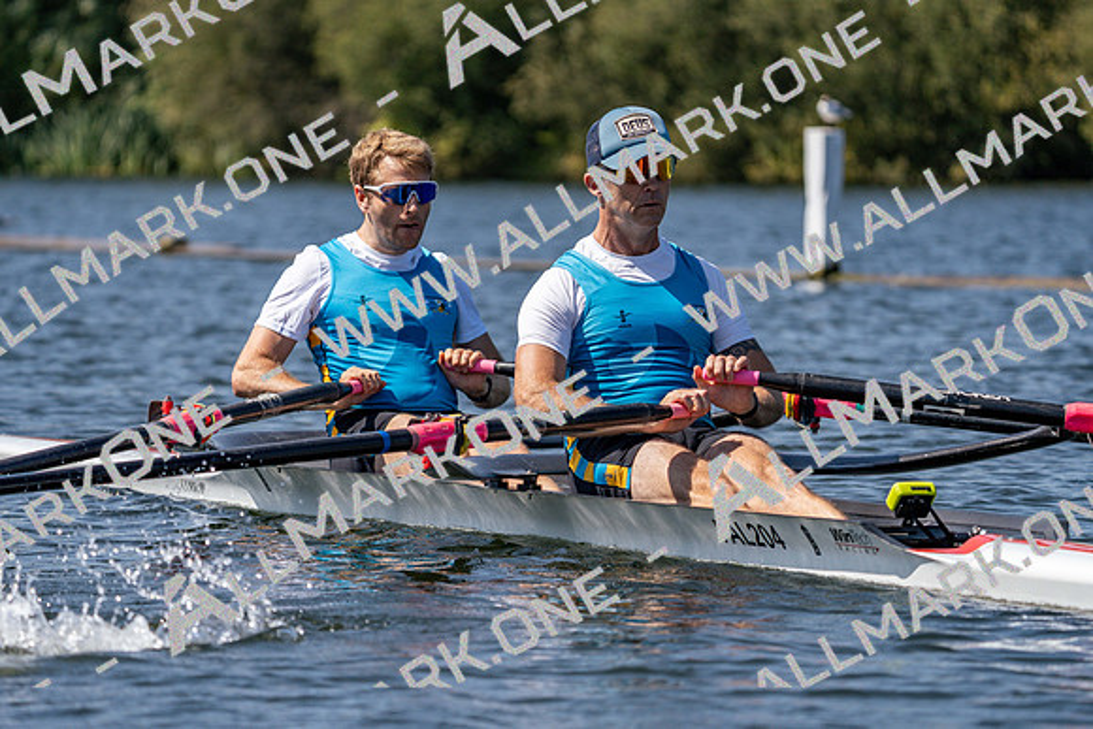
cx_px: 546
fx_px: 7744
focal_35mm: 255
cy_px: 364
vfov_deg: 5.4
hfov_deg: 8.1
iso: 200
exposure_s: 1/2000
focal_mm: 255
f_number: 5.6
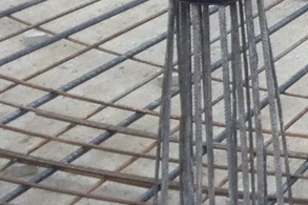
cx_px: 889
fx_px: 2052
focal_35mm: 240
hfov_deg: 7.6
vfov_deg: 5.7
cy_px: -32
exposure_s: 1/184
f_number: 2.4
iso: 50
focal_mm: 4.12
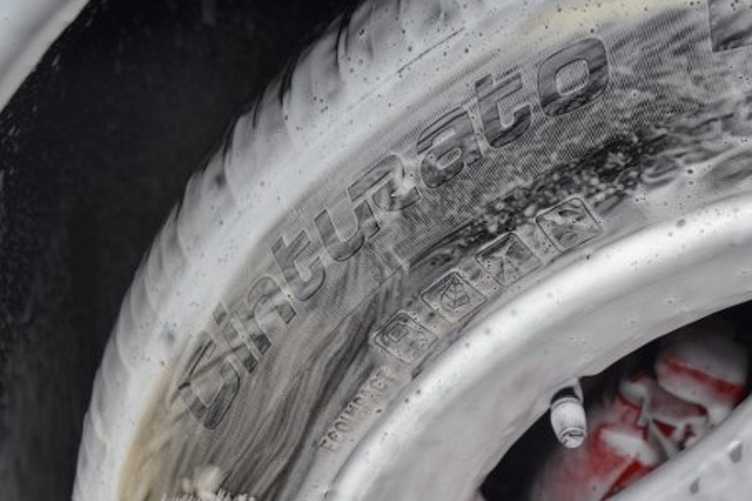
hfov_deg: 29.2
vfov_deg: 19.7
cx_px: 409
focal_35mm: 69
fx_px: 1441
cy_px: 312
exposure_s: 1/125
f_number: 5.6
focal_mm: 26
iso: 200
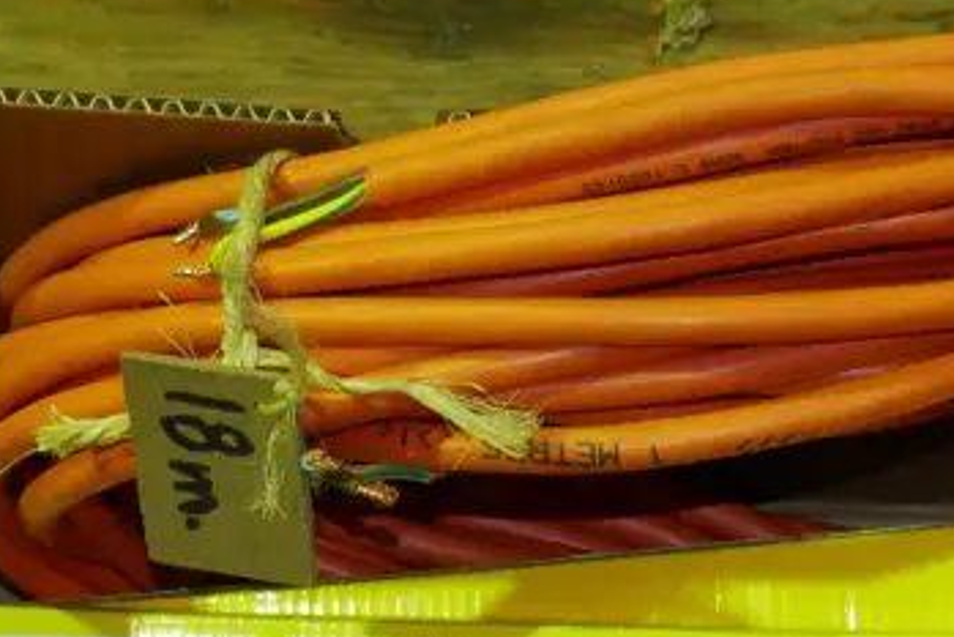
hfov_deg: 11.2
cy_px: 1007
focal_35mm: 183
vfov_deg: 7.4
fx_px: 4851
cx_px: 801
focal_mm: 30
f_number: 4.9
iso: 3200
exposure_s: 1/80
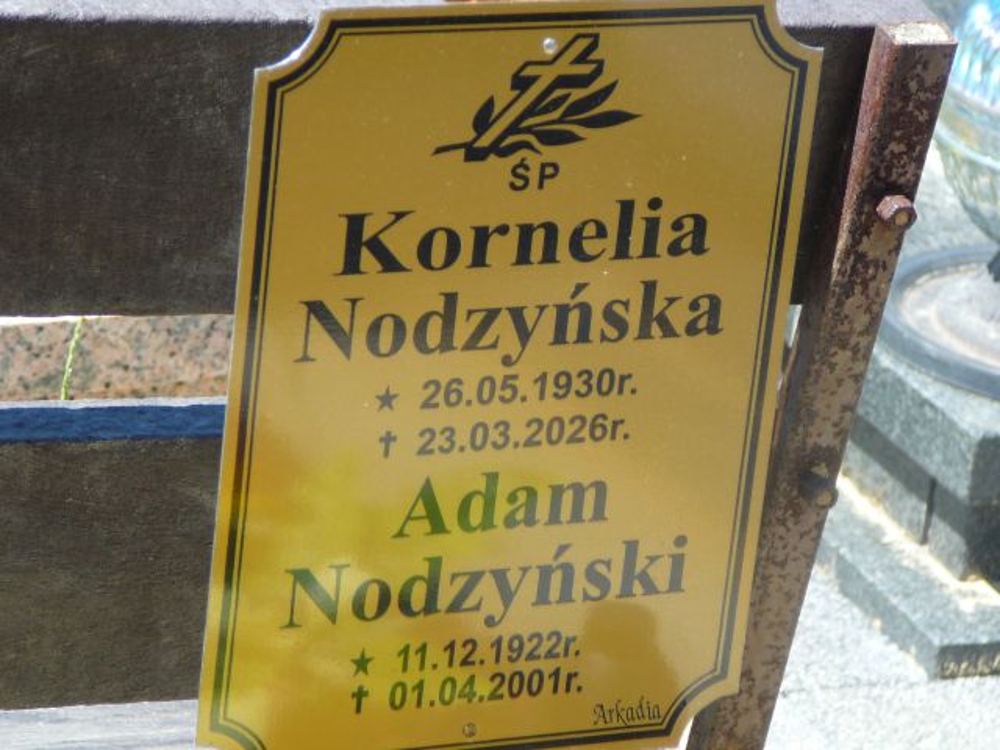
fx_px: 4651
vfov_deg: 9.2
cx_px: 500
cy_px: 375
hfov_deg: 12.3
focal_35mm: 161
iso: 80
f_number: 4
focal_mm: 23.9
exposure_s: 1/160
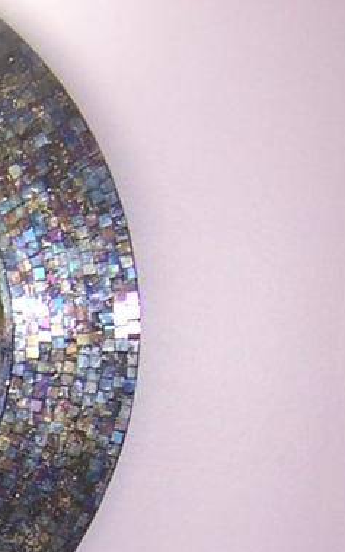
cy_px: 785
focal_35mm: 133
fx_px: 2000
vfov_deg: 14.8
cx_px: -542
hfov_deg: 8.8
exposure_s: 1/60
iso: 140
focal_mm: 5.5
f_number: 2.8
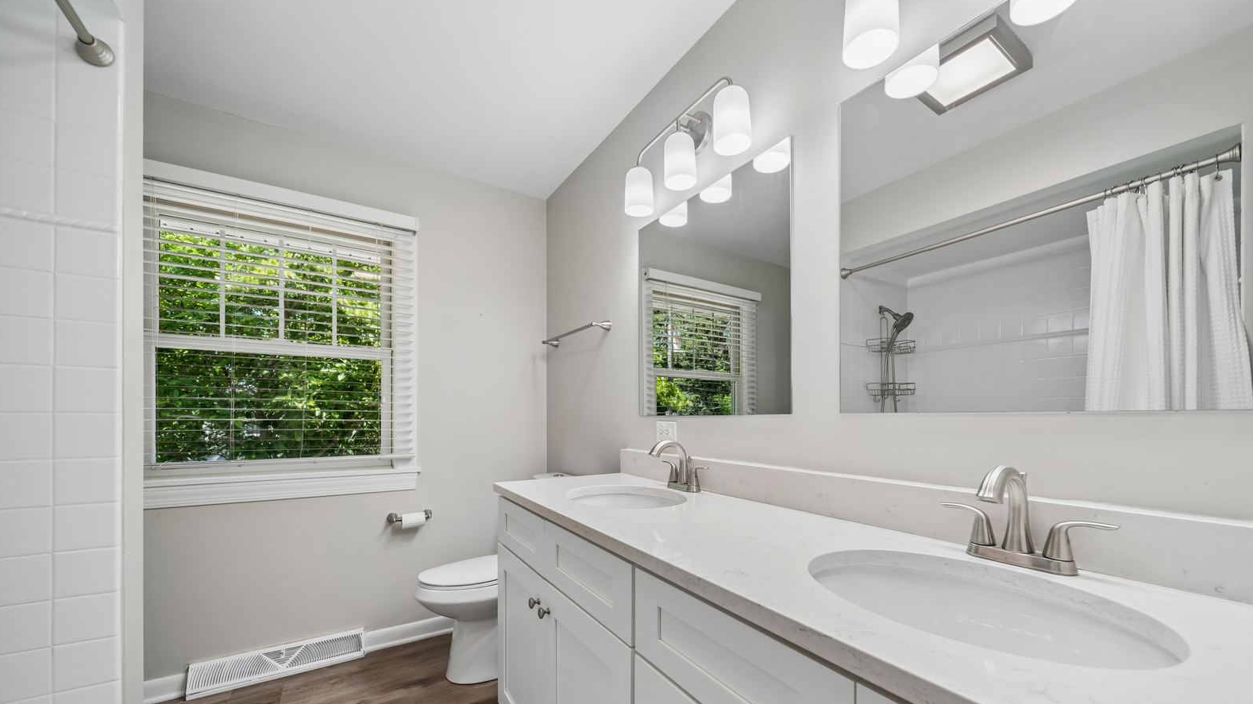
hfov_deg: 106.8
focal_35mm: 14
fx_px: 465
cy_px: 418
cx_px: 640
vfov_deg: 73.6
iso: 400
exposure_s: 1/60
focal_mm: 13
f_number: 8
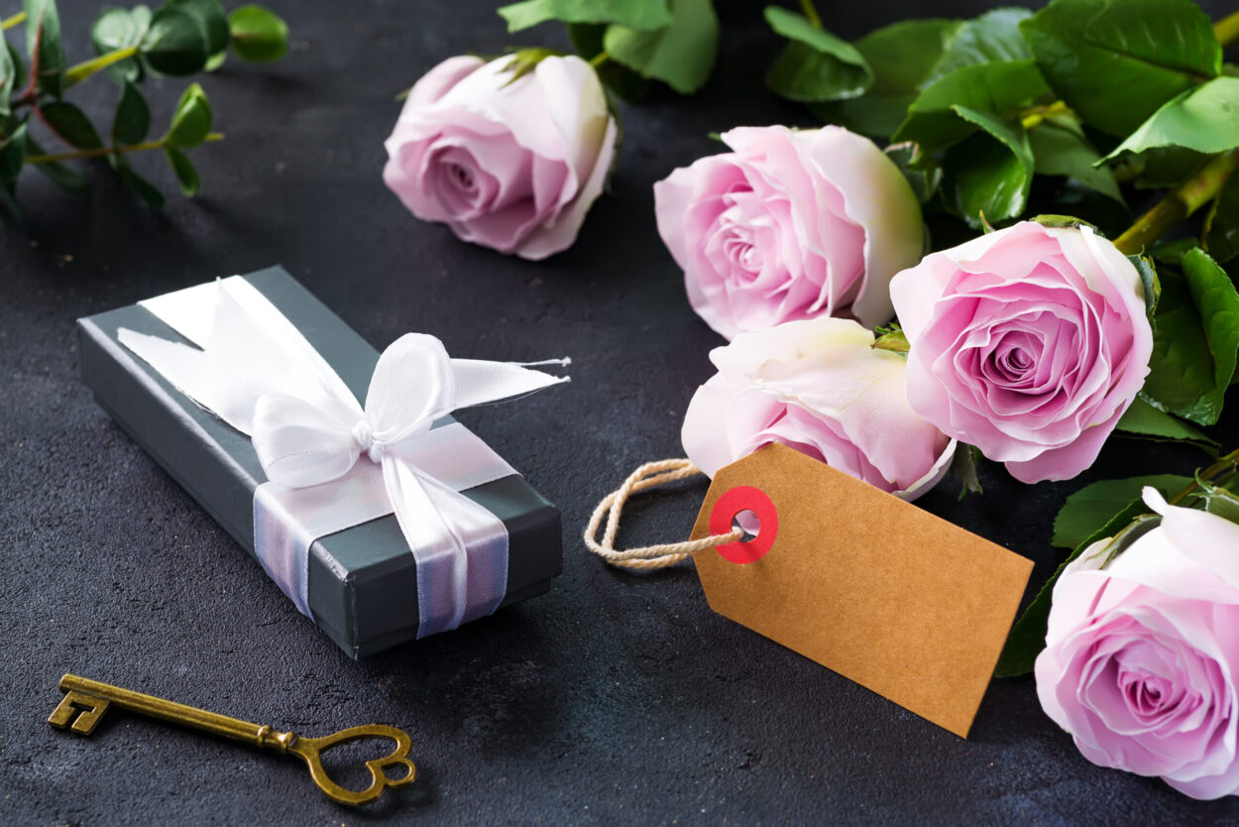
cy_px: 414
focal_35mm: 100
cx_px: 620
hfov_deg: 20.4
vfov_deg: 13.7
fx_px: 3442
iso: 100
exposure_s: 1/40
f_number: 13
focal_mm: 100
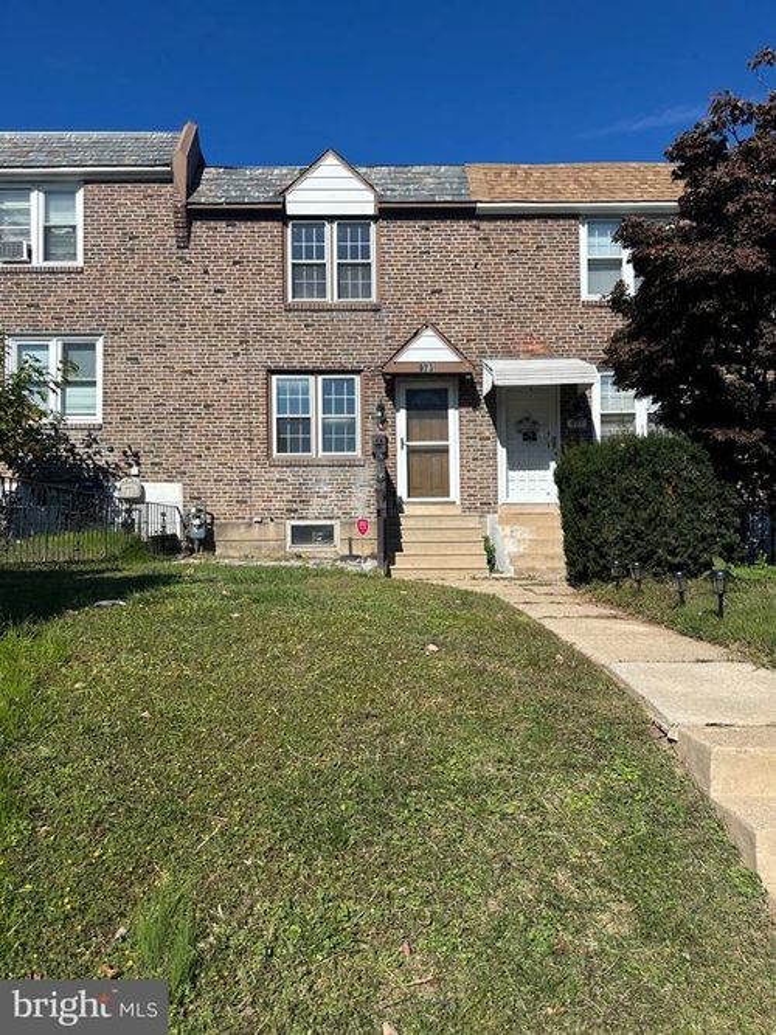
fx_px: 718
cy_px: 518
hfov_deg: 56.8
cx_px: 388
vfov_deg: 71.6
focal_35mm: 24
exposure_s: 1/5525
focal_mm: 6.86
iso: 80
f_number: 1.78
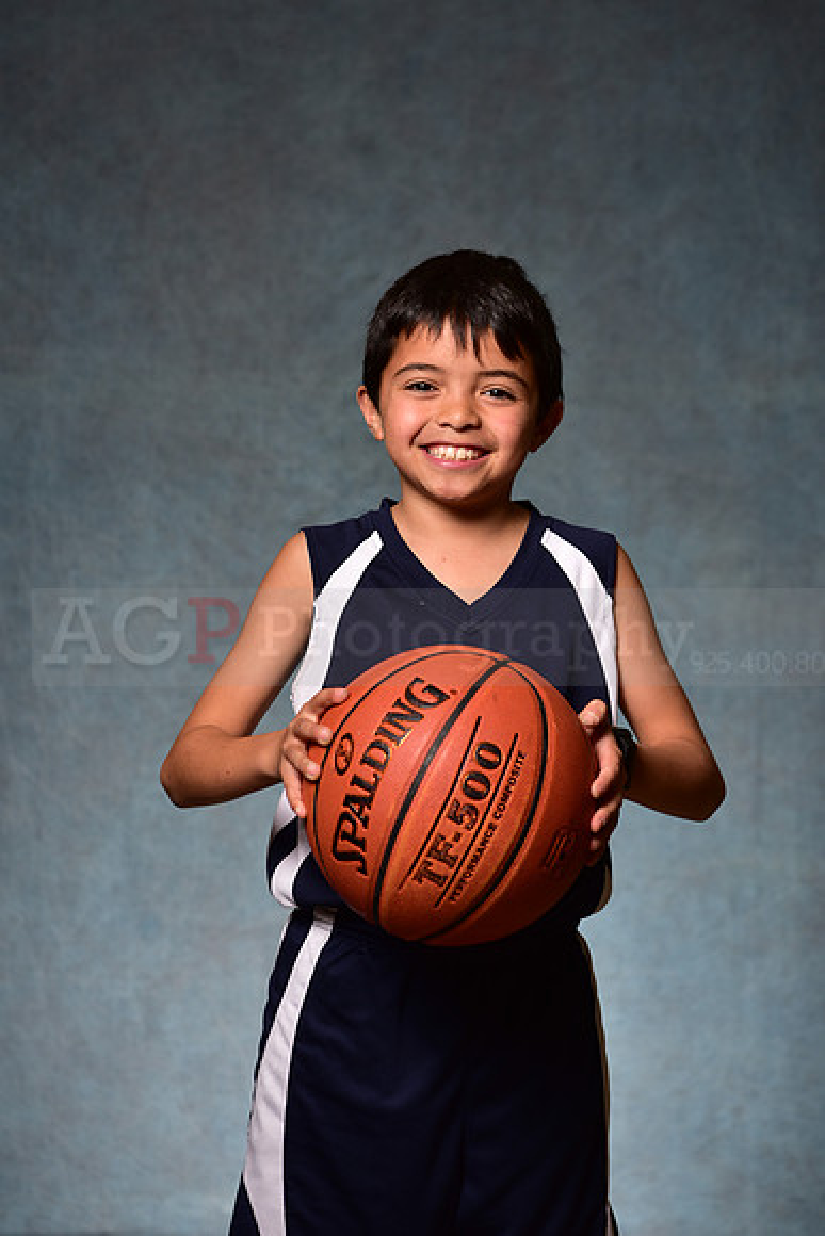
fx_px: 2405
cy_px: 618
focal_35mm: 70
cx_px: 412
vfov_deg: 28.8
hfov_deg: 19.5
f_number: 5
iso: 100
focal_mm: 70
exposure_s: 1/200
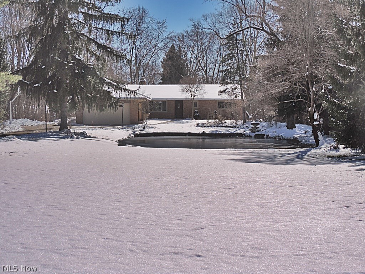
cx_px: 182
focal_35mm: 55
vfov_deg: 26.6
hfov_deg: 34.9
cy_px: 137
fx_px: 580
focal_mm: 9.8
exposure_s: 1/2500
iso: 140
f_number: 4.6
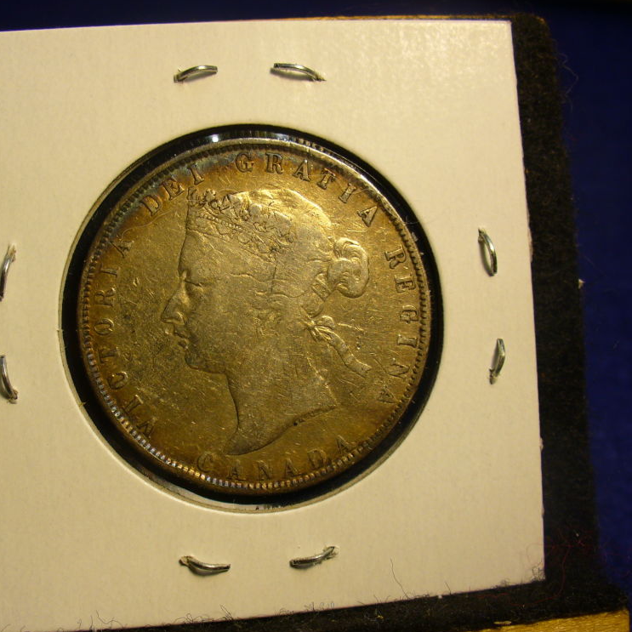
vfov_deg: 38.3
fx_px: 909
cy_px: 316
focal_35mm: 44
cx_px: 256
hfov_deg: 38.2
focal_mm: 6.1
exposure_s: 1/80
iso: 80
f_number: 2.8
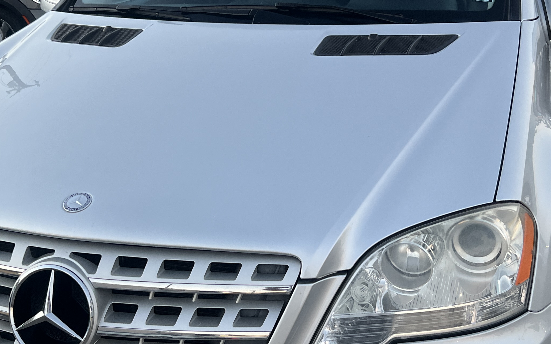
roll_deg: +1.1
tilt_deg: -17.8
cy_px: 169
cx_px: 241
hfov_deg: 37.5
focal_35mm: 54
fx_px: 811
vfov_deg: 24.0
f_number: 1.5
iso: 125
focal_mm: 5.7
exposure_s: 1/104
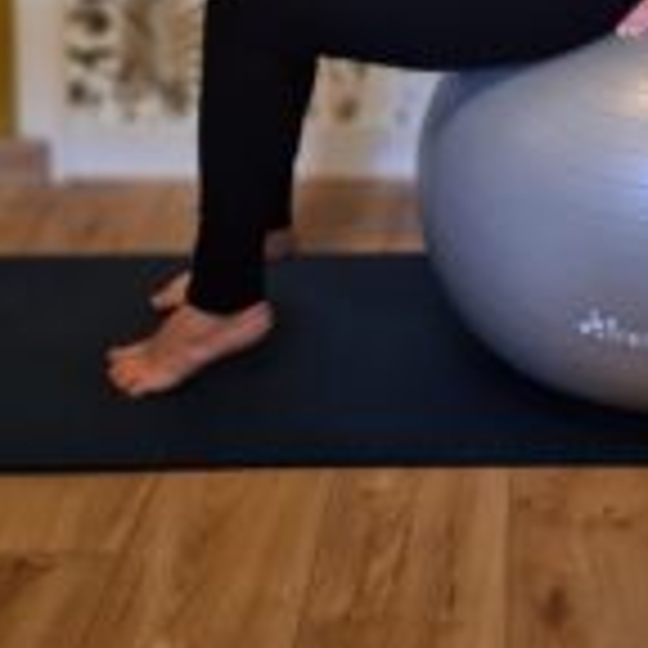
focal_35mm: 64
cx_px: 522
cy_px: -135
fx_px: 1355
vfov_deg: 24.3
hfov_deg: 26.4
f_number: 1.8
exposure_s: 1/33
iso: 320
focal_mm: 5.4
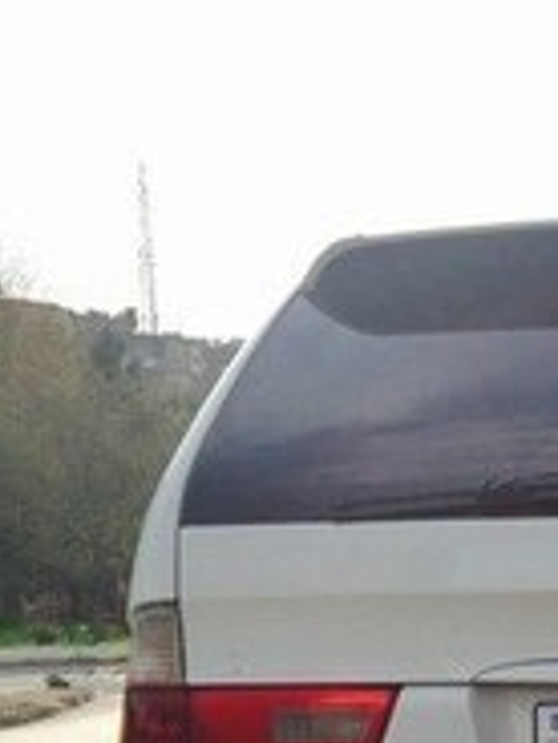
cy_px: 884
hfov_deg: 17.6
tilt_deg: -8.2
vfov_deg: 23.0
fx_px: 1676
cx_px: 748
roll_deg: -1.5
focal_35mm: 78
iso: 32
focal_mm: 4.15
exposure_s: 1/1647
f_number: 2.2
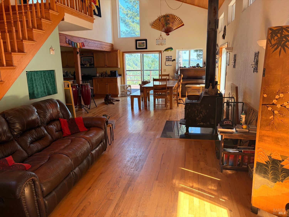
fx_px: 217
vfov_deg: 53.1
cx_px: 144
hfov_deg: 67.3
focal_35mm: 26
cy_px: 108
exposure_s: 1/127
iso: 125
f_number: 1.6
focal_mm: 5.96
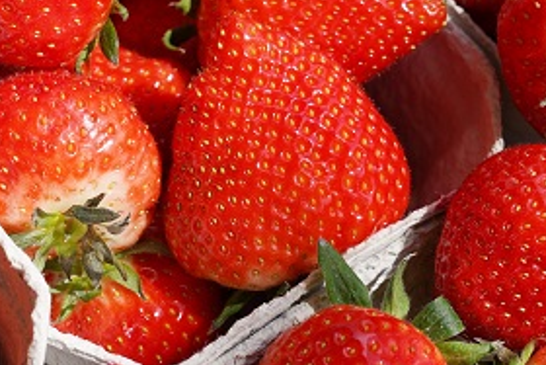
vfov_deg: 9.2
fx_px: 2276
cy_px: 185
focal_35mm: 150
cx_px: 267
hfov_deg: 13.7
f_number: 6.3
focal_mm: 42
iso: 100
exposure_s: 1/400
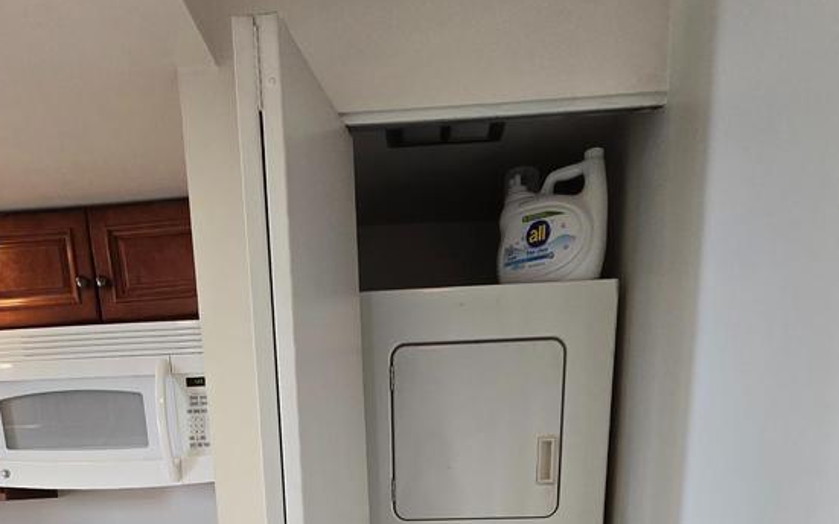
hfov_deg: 68.3
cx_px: 382
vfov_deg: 34.0
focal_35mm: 27
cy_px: 670
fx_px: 617
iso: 160
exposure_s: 1/60
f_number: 2.2
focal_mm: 2.2
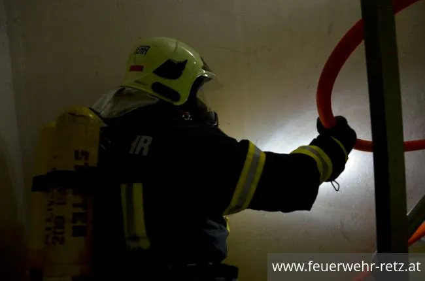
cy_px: 140
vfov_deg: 47.7
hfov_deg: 67.5
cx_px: 212
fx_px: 318
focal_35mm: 27
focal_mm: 18
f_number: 3.5
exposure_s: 1/50
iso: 1600
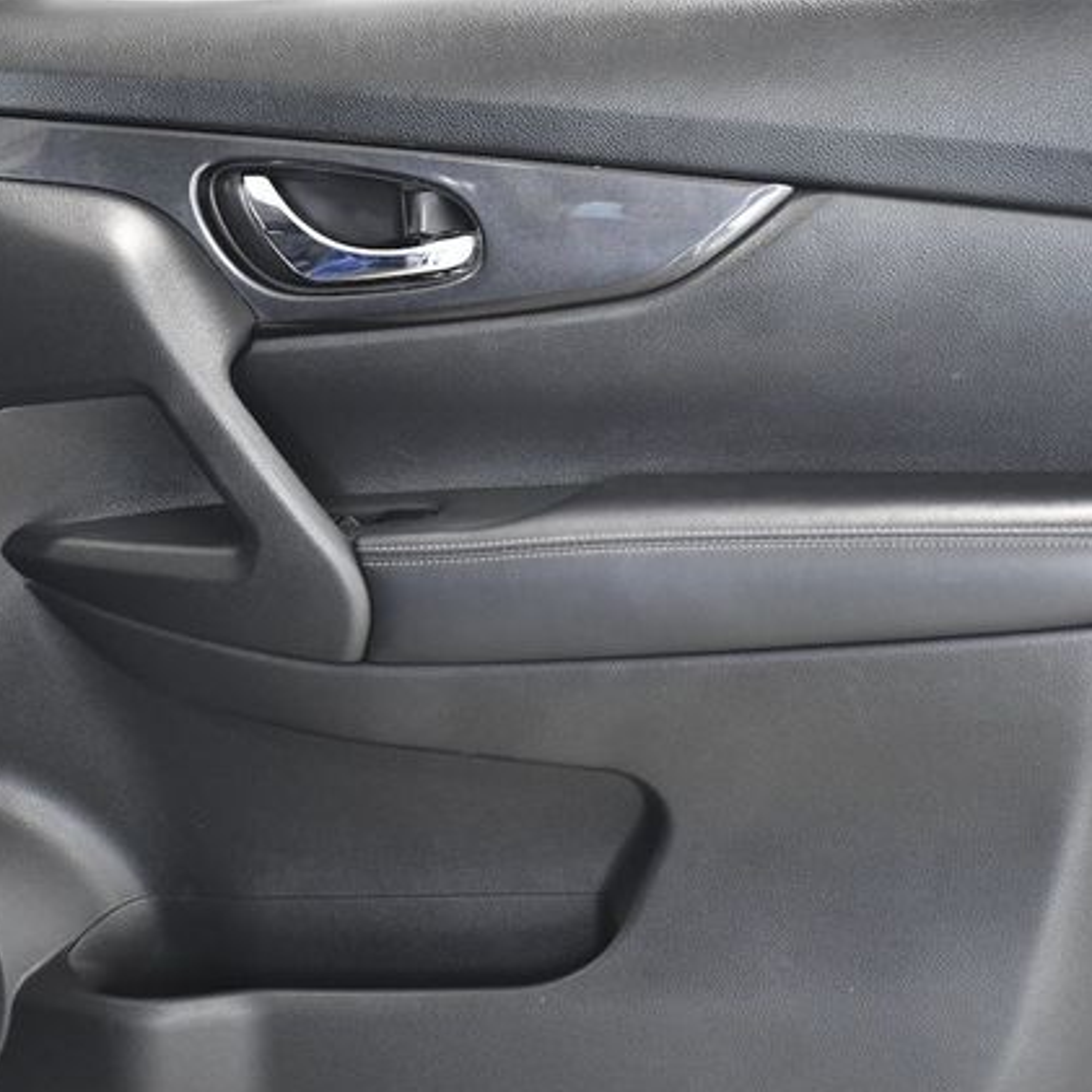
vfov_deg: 17.9
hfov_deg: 17.9
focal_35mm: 97
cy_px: 551
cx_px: 480
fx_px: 3462
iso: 2500
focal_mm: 50
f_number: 4.8
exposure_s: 1/160
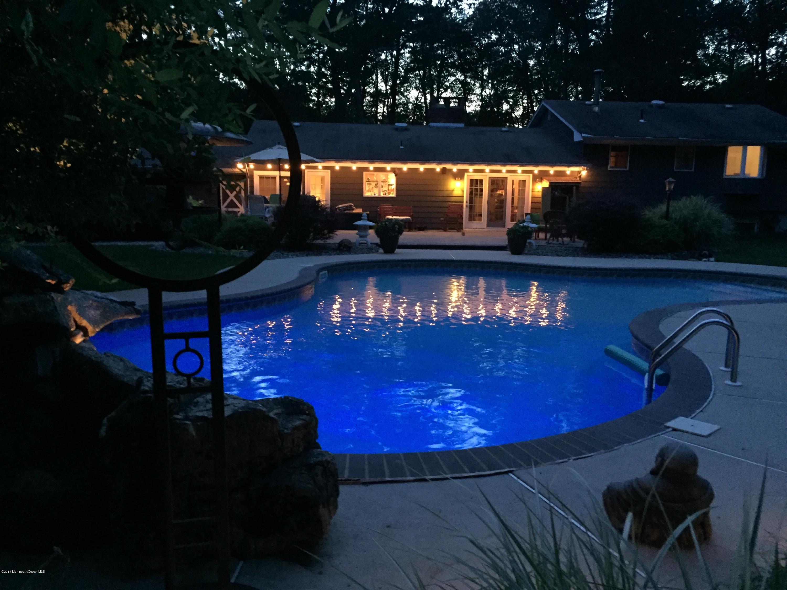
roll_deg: -1.8
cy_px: 295
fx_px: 659
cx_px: 394
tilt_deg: -9.0
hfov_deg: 61.7
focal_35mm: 29
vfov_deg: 48.2
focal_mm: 4.15
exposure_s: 1/15
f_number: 2.2
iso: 500
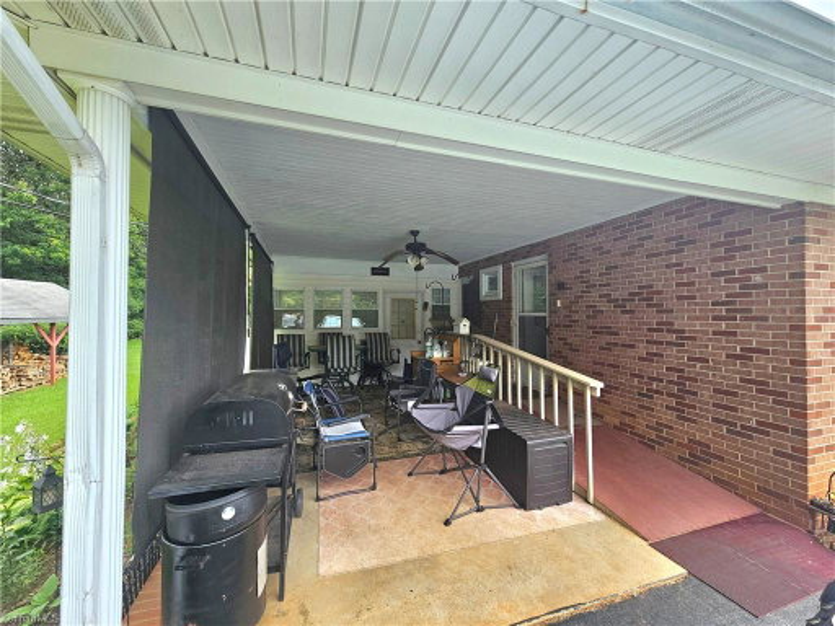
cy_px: 313
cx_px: 418
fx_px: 314
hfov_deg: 106.2
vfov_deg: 89.9
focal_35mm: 13
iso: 50
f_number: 2.2
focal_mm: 2.2
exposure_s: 1/192
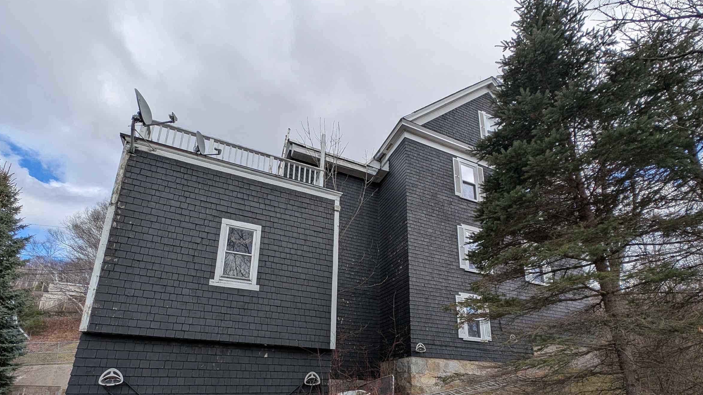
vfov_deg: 60.4
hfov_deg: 95.9
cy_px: 296
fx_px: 317
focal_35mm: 17
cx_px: 362
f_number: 1.95
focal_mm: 2.23
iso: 41
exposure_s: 1/1337
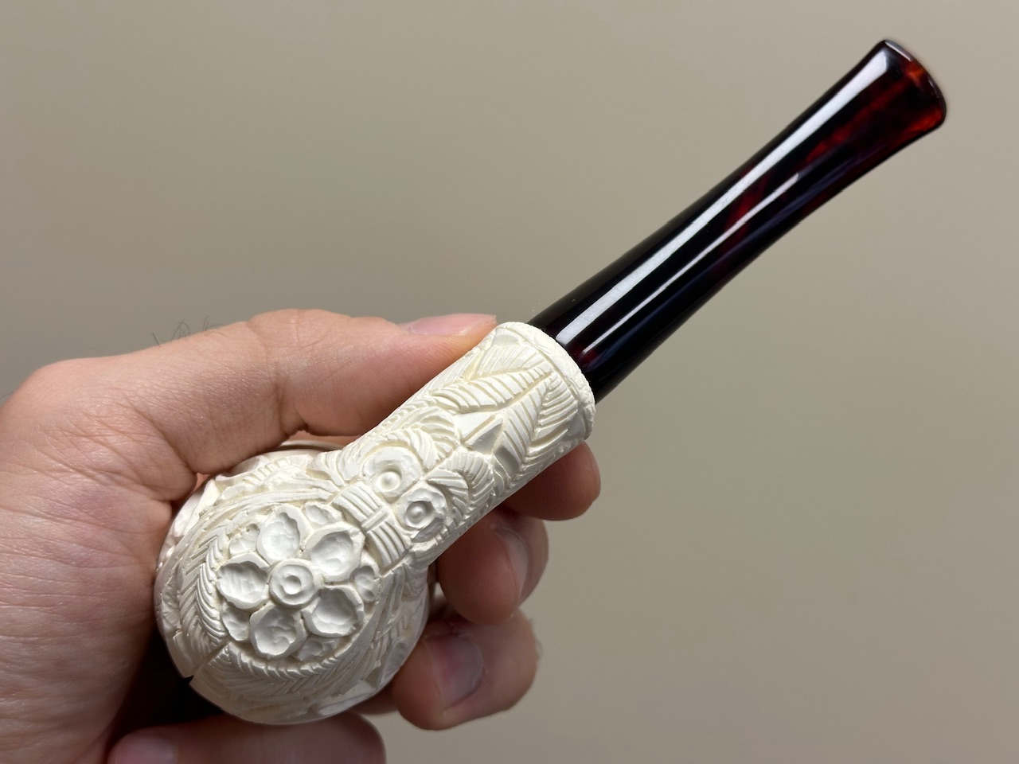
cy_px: 382
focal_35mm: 48
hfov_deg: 39.7
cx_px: 510
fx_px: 1413
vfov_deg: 30.3
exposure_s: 1/100
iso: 50
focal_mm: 6.86
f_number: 1.78
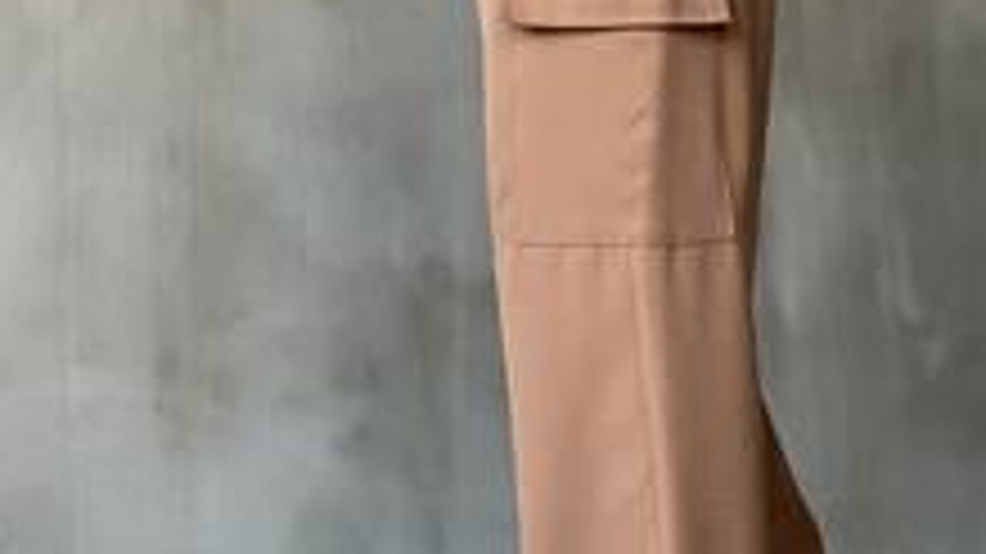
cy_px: 185
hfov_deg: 20.9
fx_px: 2666
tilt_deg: +1.1
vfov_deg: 11.8
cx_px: 630
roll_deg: +0.4
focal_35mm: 102
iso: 250
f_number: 1.78
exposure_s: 1/60
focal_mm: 6.86
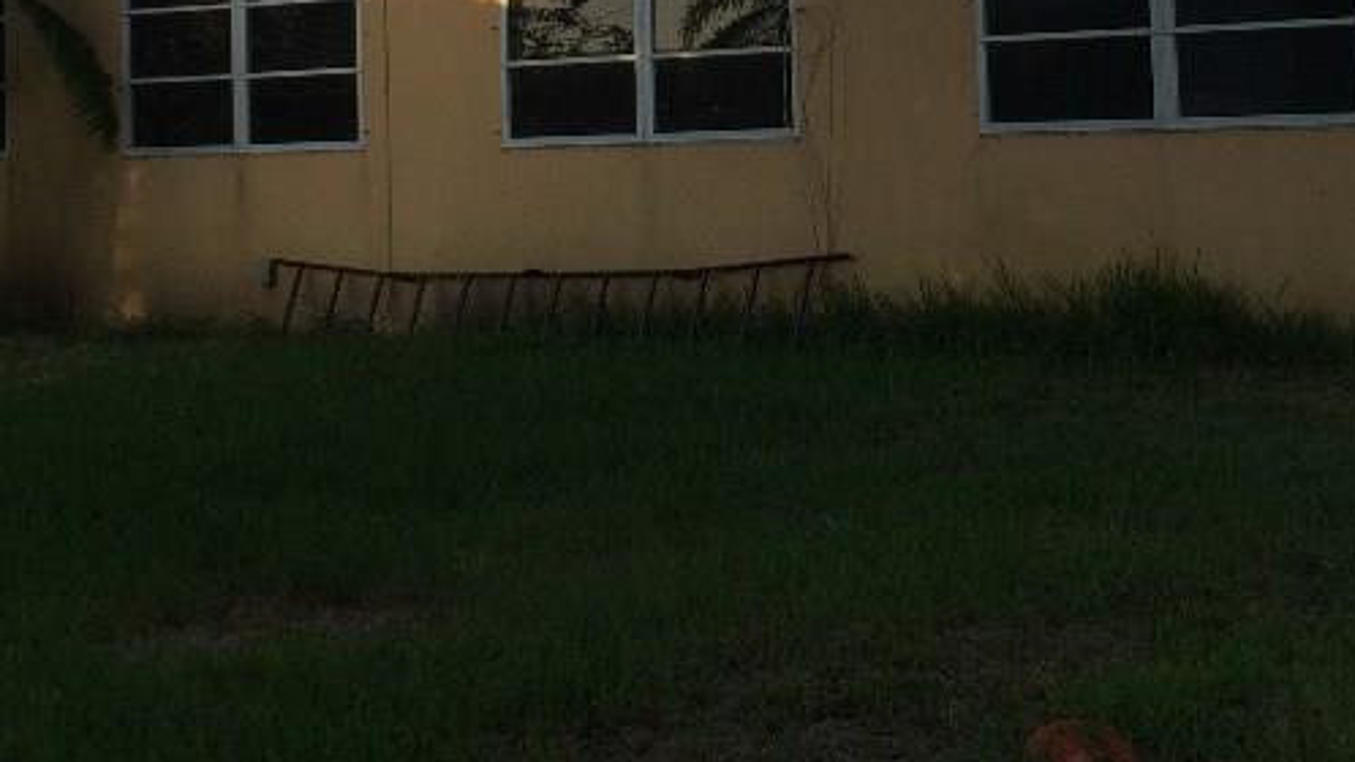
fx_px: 2335
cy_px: -14
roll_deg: +2.4
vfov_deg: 18.0
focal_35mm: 65
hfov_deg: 32.1
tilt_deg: +3.0
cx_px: 892
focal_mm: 4.15
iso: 32
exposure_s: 1/892
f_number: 2.2
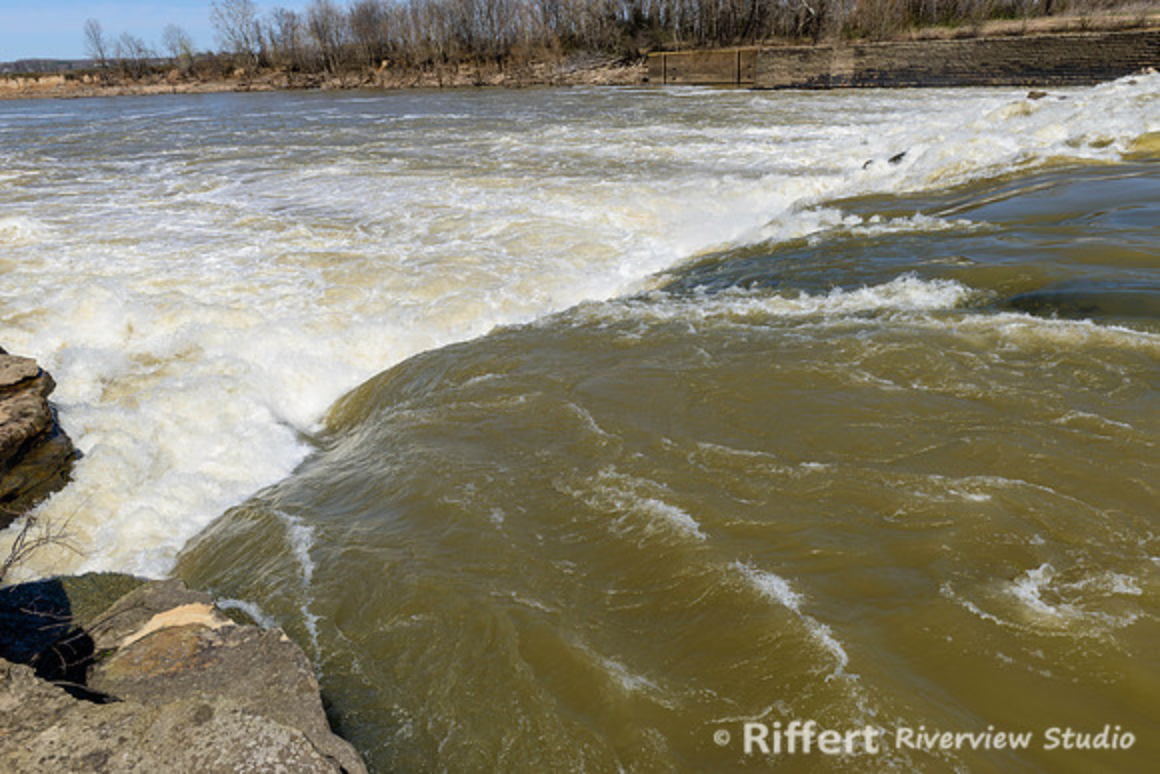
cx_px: 580
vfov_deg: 51.9
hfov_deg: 72.2
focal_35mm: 25
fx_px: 795
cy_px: 387
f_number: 9
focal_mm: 24
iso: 100
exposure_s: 1/400
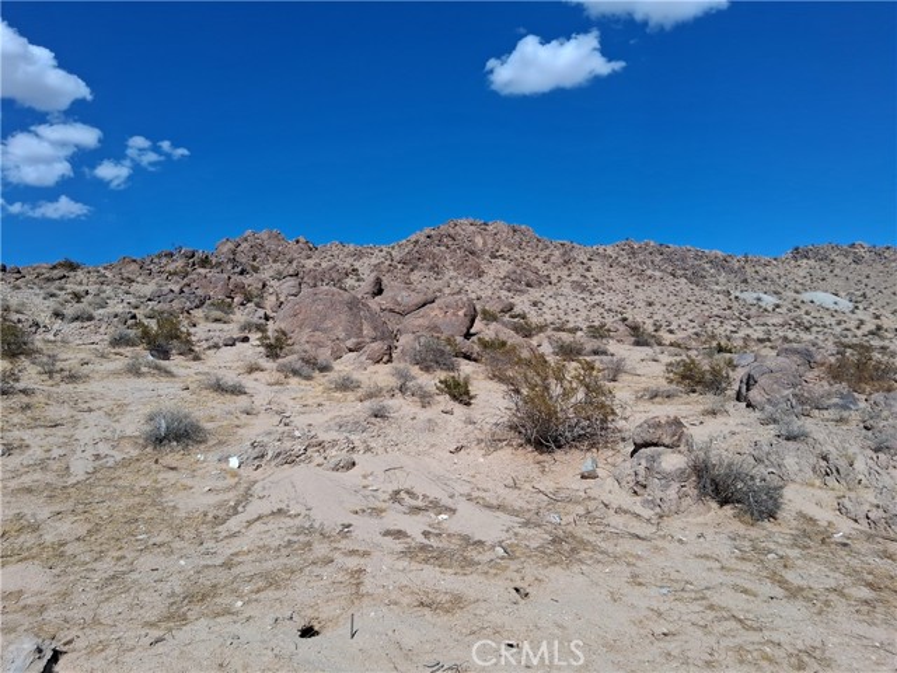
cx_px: 448
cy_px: 336
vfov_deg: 53.1
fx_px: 674
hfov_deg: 67.3
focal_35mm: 26
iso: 25
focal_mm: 3.98
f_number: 1.8
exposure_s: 1/866
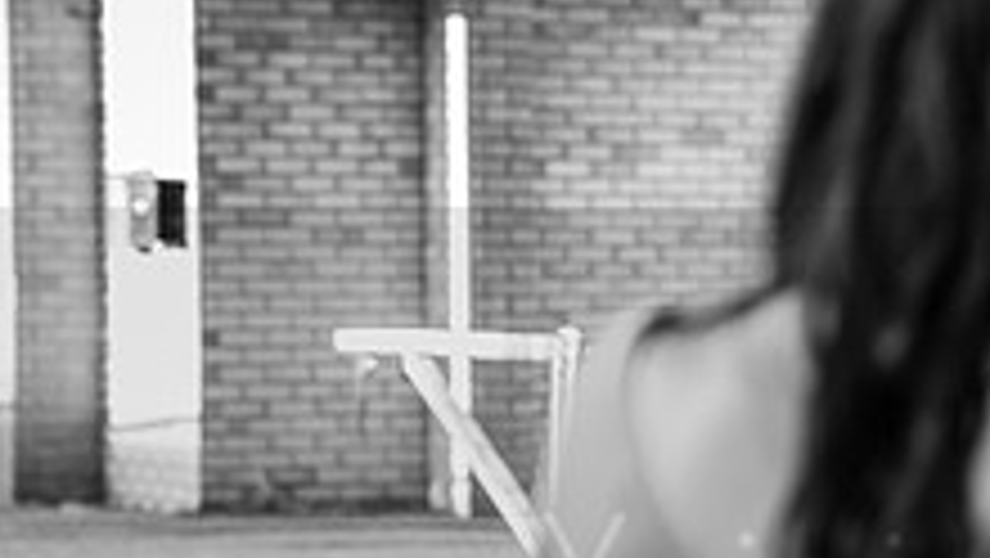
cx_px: 1136
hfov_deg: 9.5
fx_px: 5883
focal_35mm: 224
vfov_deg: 5.4
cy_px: 636
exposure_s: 1/160
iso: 200
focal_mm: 70
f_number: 2.8
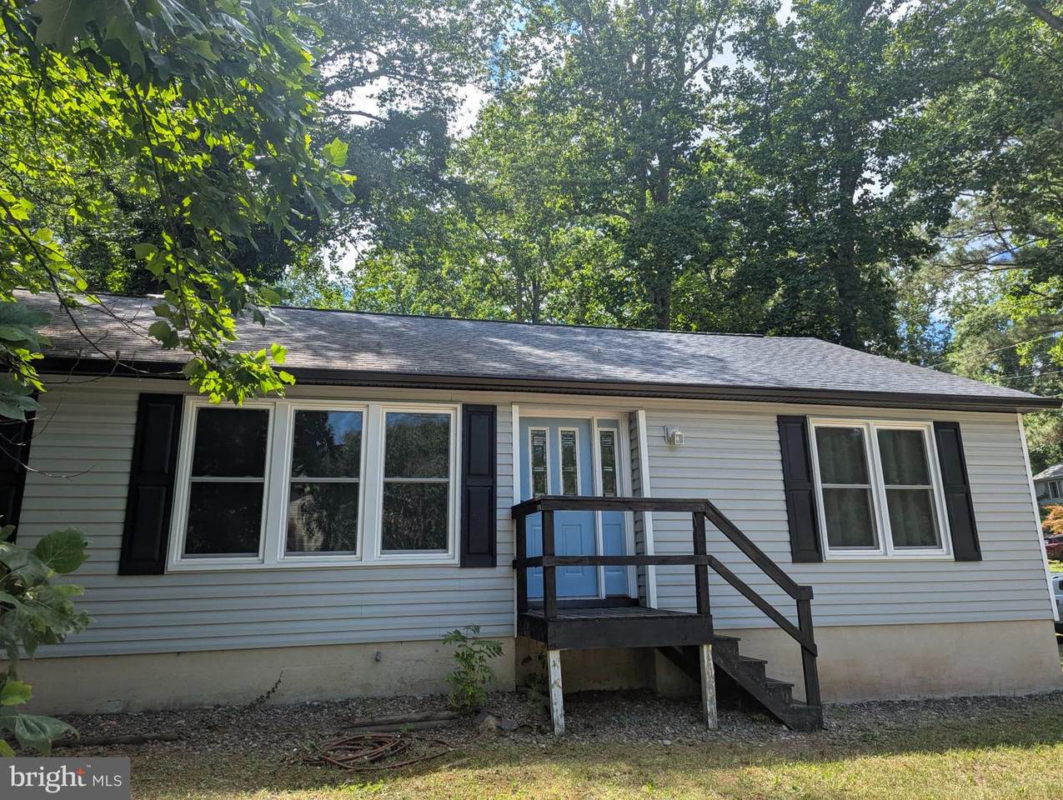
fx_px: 738
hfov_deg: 71.5
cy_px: 400
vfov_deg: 56.9
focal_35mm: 24
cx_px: 532
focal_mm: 6.81
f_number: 1.85
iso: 39
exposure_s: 1/1029
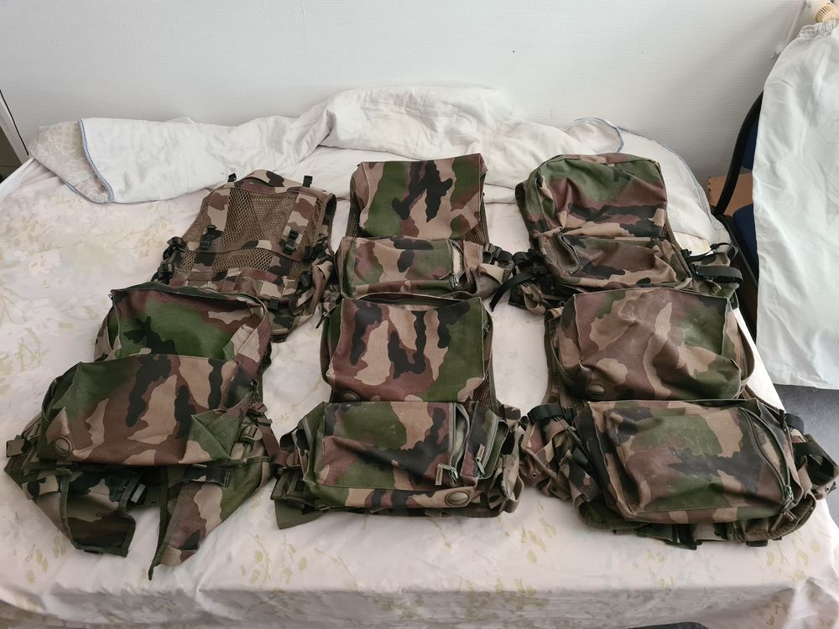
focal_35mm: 26
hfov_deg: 67.3
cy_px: 314
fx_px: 630
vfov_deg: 53.1
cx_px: 420
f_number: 1.8
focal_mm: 5.4
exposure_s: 1/50
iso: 800
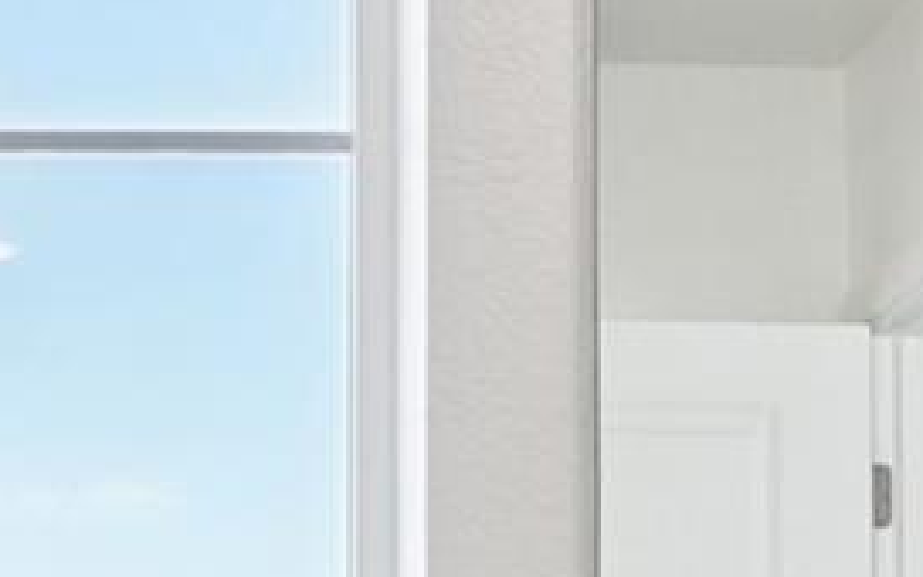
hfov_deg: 18.6
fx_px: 2717
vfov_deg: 11.2
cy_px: 1096
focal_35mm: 108
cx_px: -58
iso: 320
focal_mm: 12
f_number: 9
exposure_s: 1/30
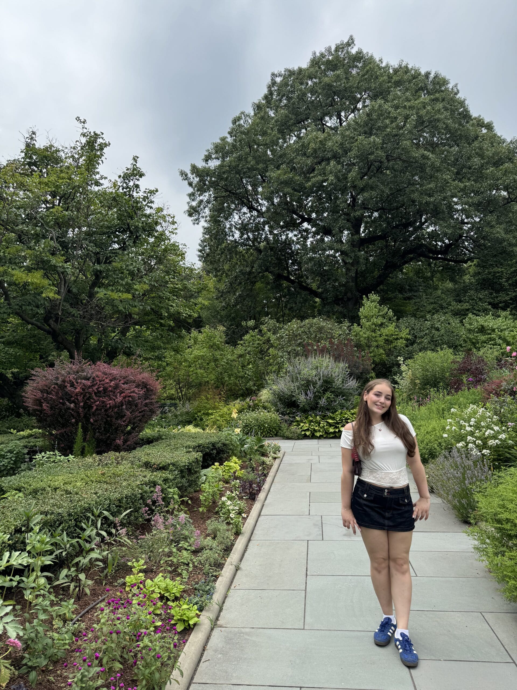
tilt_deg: +4.3
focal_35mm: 24
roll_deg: +1.2
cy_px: 345
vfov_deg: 71.6
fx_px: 478
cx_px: 258
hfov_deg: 56.8
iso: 80
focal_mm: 6.76
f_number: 1.78
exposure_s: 1/2105
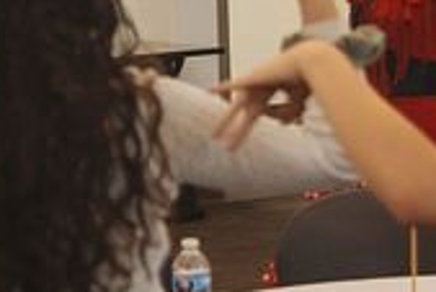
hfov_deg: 10.0
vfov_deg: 6.7
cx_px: 212
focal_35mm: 206
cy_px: 6
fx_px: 2497
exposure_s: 1/200
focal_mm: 23
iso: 640
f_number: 1.8
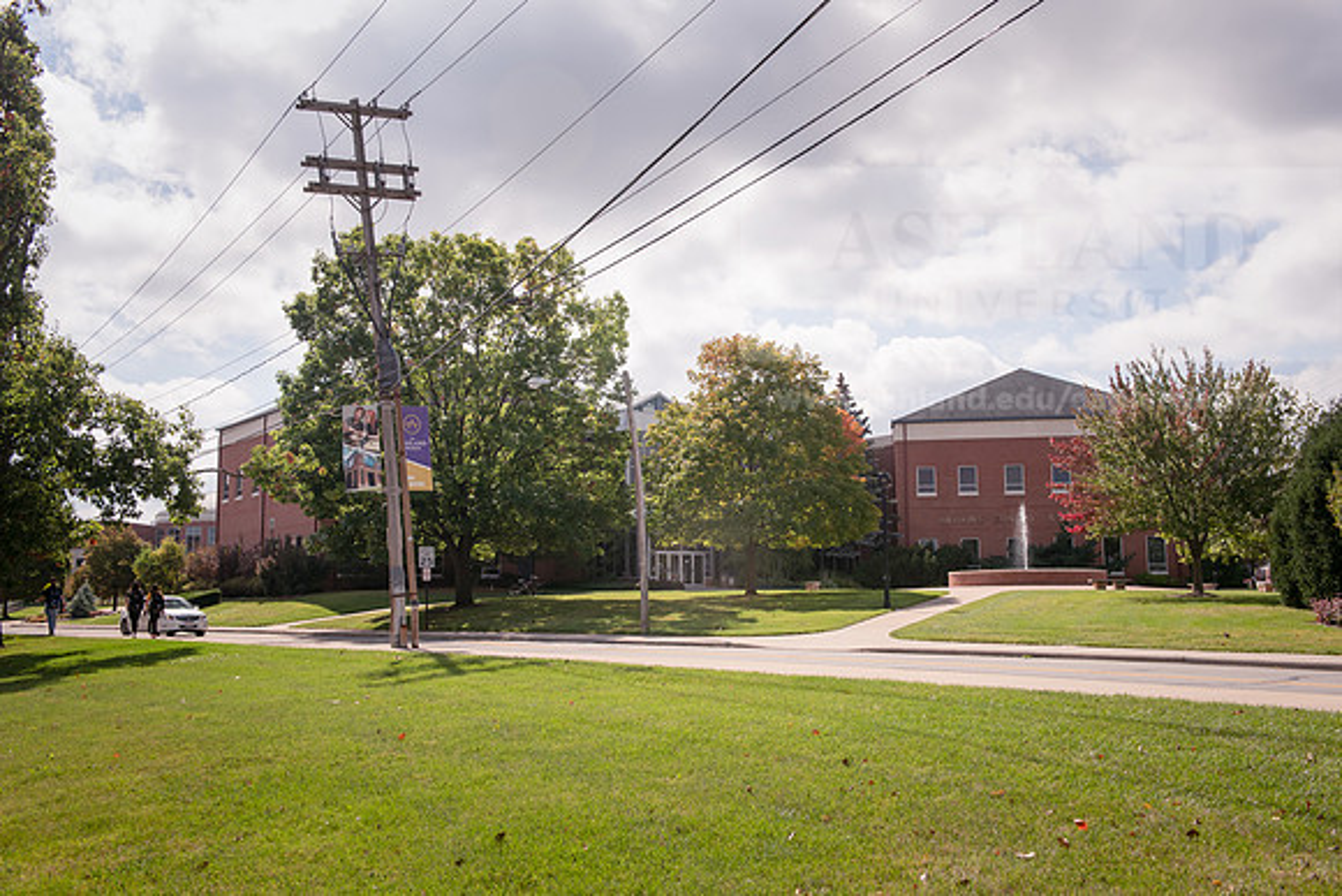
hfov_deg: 53.1
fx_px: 1342
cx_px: 671
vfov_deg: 36.9
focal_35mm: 36
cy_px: 448
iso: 250
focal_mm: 36
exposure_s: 1/400
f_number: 6.3
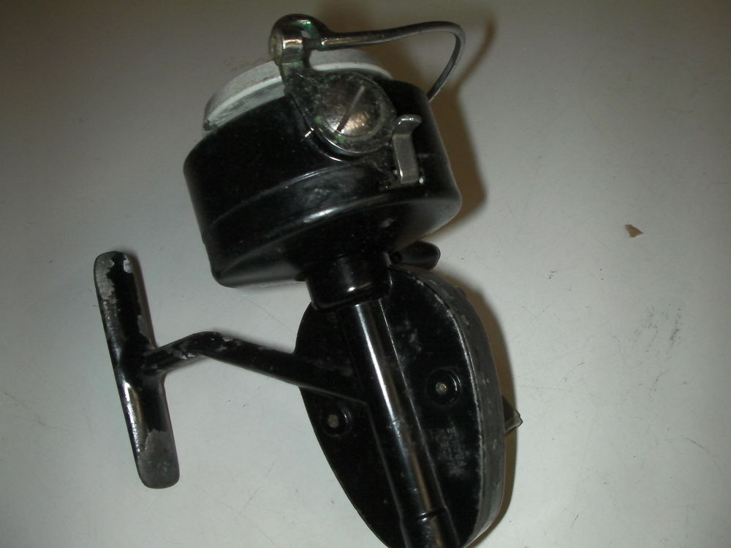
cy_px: 274
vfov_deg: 37.7
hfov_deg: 49.0
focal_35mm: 38
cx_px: 366
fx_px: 802
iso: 200
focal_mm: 6.3
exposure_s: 1/30
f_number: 5.6
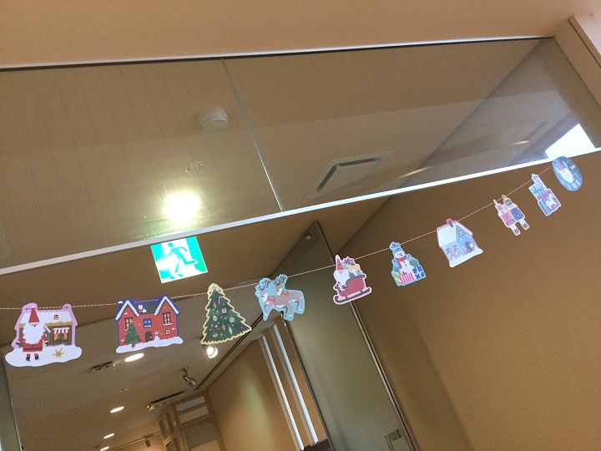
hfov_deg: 58.4
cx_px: 300
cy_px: 226
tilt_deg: +19.2
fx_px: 538
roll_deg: +21.8
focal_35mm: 31
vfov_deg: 45.4
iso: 160
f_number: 2.4
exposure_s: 1/30
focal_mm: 3.3
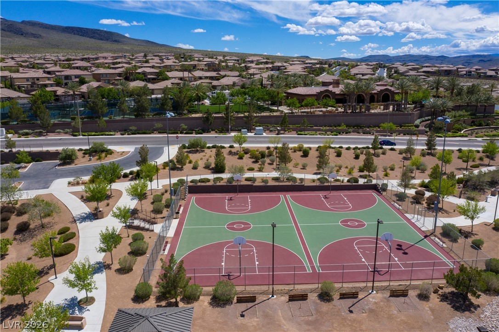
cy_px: 166
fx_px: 388
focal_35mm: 28
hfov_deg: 65.5
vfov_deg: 46.4
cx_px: 250
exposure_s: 1/1000
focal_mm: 10.26
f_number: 7.1
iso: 100
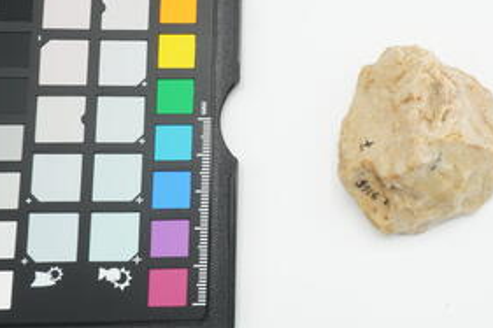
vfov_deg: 25.0
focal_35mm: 54
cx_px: 400
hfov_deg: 35.7
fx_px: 737
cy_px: 121
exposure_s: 1/10
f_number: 14
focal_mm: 21
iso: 100
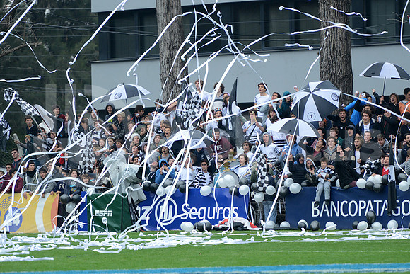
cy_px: 137
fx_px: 3076
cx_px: 205
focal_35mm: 270
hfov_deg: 7.6
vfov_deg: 5.1
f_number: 4
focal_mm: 270
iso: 1000
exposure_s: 1/640
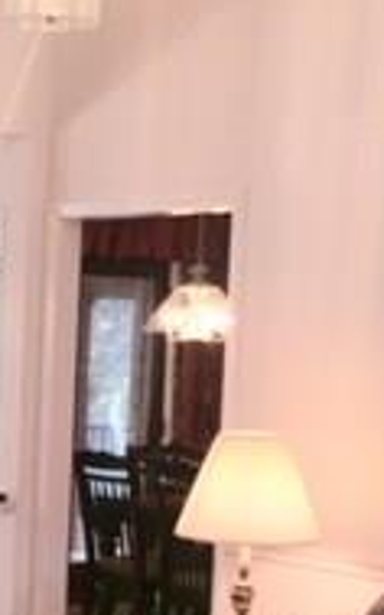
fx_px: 1743
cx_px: -166
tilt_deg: -5.0
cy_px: 456
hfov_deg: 12.1
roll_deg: -2.7
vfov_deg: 19.9
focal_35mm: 104
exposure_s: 1/33
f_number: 2.2
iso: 32
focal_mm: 4.15
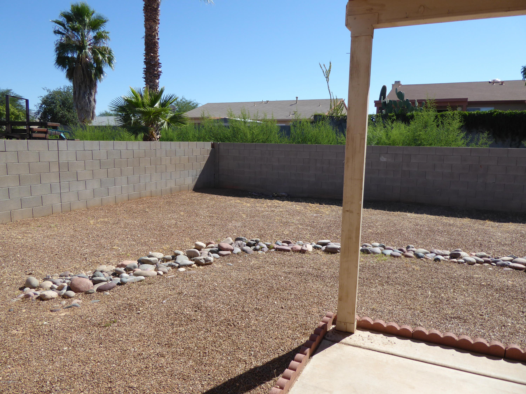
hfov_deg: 71.6
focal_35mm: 24
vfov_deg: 56.8
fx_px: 365
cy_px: 197
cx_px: 263
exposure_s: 1/800
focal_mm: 4.3
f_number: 3.3
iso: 80
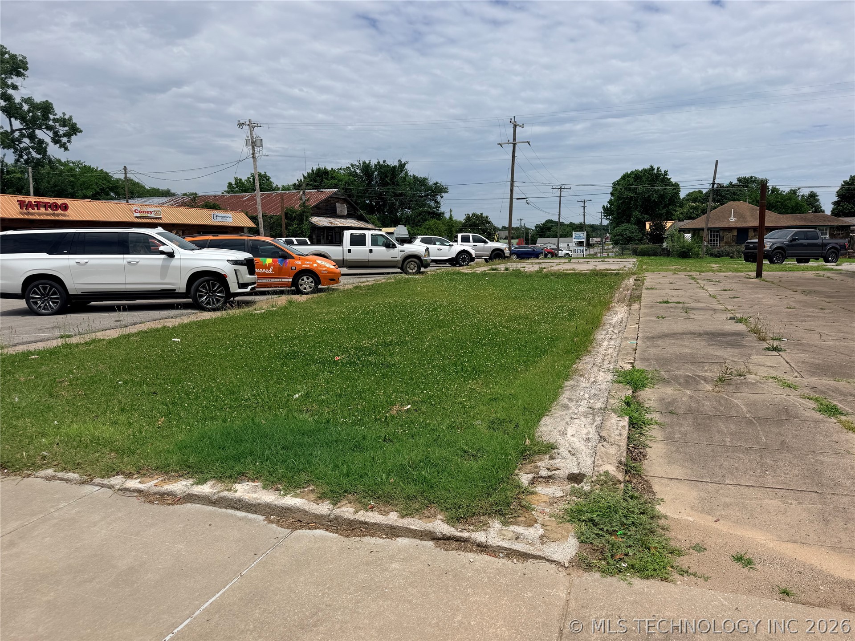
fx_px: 593
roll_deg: +0.8
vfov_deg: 56.8
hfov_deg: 71.6
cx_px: 428
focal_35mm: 24
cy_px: 320
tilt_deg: -7.1
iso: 80
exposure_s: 1/9091
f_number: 1.78
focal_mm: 6.76
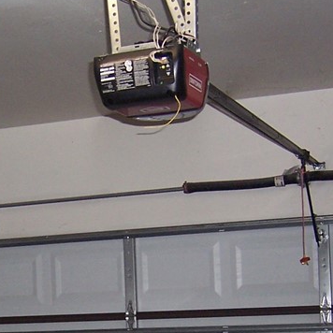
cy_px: 325
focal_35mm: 84
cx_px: 65
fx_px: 914
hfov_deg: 20.4
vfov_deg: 20.1
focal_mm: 5.5
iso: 140
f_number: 2.8
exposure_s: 1/60
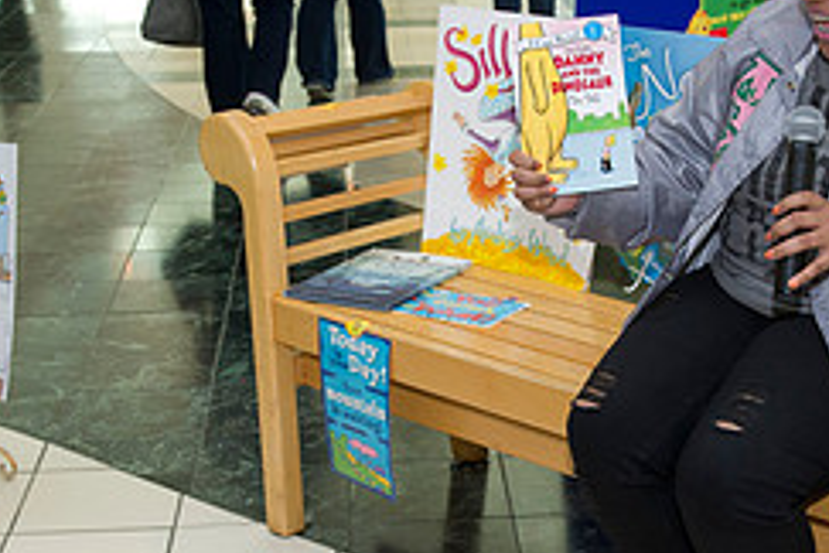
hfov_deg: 25.0
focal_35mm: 81
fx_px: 1865
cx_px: 498
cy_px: 447
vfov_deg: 16.7
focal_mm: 34
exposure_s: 1/250
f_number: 5.6
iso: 1250
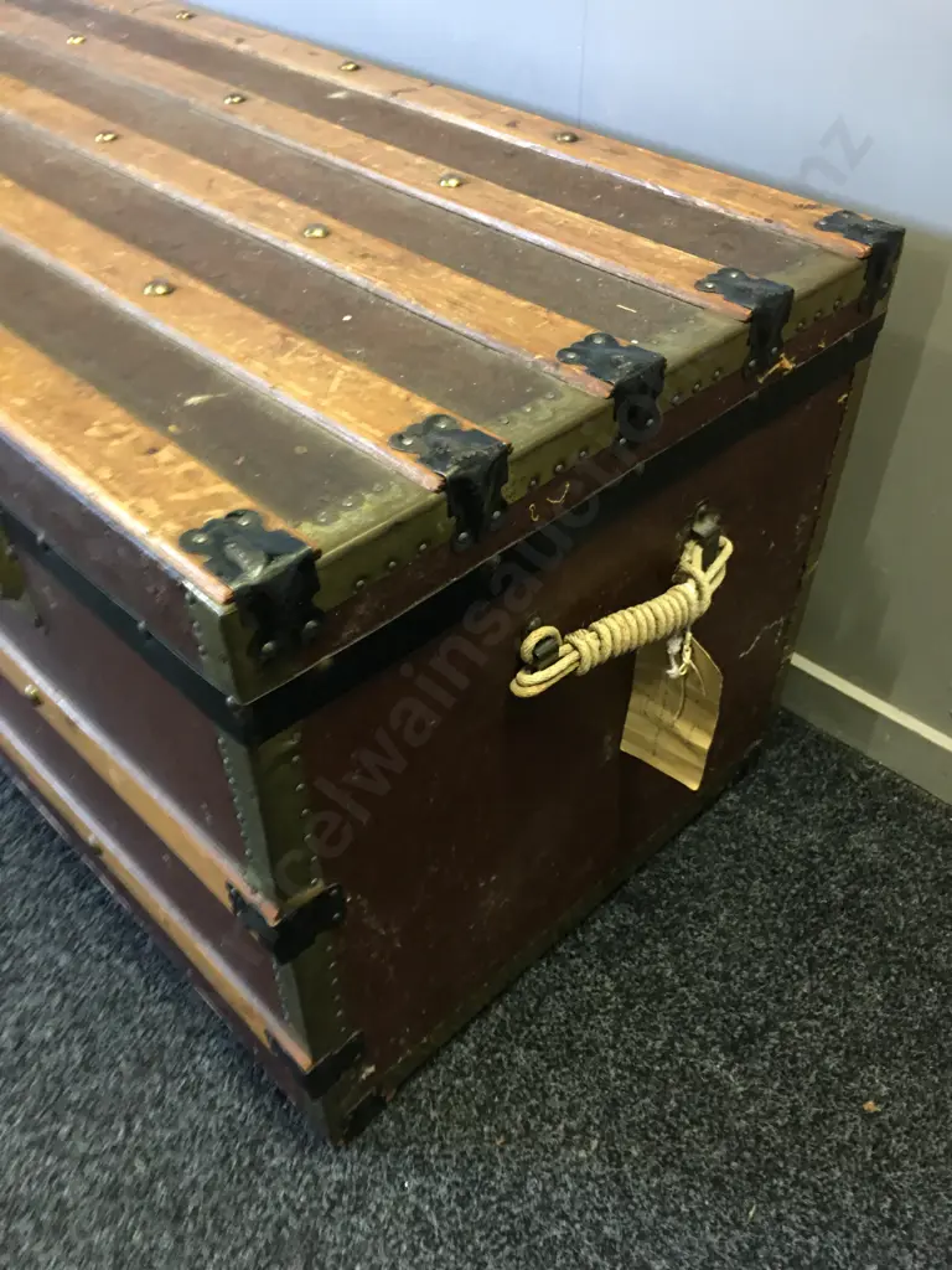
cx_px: 476
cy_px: 635
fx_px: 1063
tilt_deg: -43.4
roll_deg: +0.0
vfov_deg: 61.7
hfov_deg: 48.2
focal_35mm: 29
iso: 100
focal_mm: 4.15
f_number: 2.2
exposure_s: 1/17
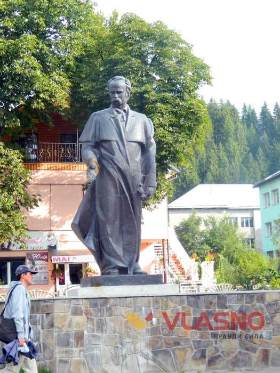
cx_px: 140
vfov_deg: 27.8
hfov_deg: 21.0
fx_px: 755
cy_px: 186
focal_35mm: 70
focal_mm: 12.6
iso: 360
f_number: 4
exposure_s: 1/400
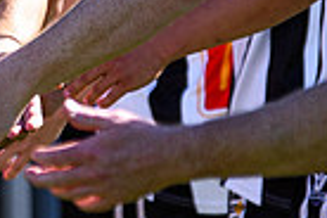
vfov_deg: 0.9
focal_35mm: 1574
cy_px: -50
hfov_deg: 1.3
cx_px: -148
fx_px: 14296
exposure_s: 1/2500
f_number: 2.8
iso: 220
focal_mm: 135
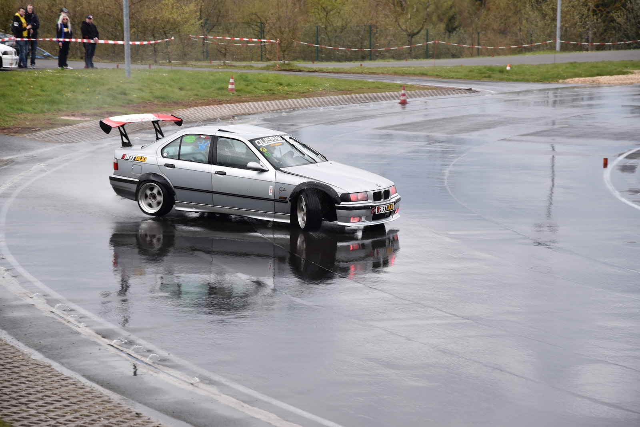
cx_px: 320
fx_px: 1867
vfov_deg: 13.1
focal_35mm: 105
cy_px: 214
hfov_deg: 19.4
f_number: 7.1
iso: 400
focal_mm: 105
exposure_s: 1/200
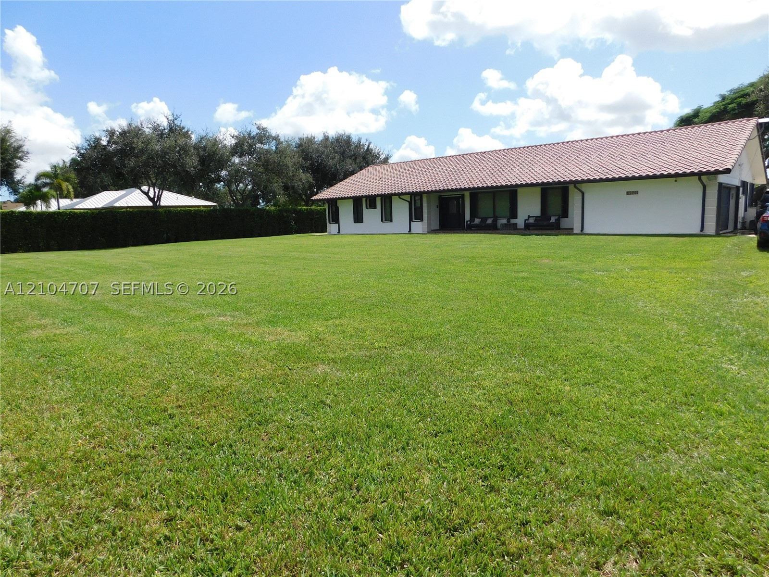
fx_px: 511
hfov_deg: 73.9
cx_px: 384
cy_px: 288
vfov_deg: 58.9
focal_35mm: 23
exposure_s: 1/400
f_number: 6
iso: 125
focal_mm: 4
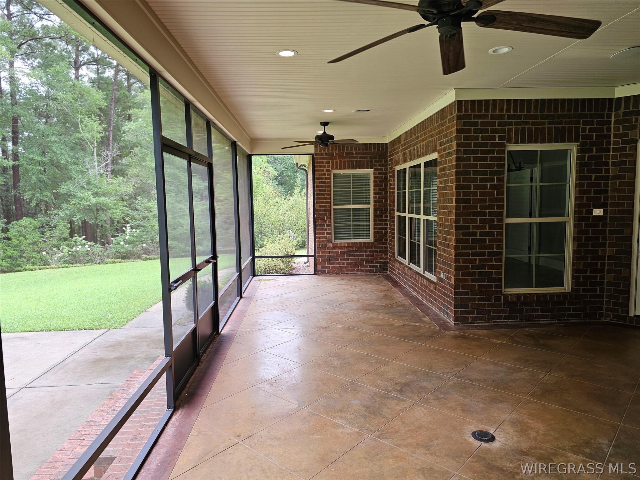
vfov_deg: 58.9
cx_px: 320
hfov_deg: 73.9
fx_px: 425
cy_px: 240
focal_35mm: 23
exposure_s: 1/180
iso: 50
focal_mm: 6.3
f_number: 1.7
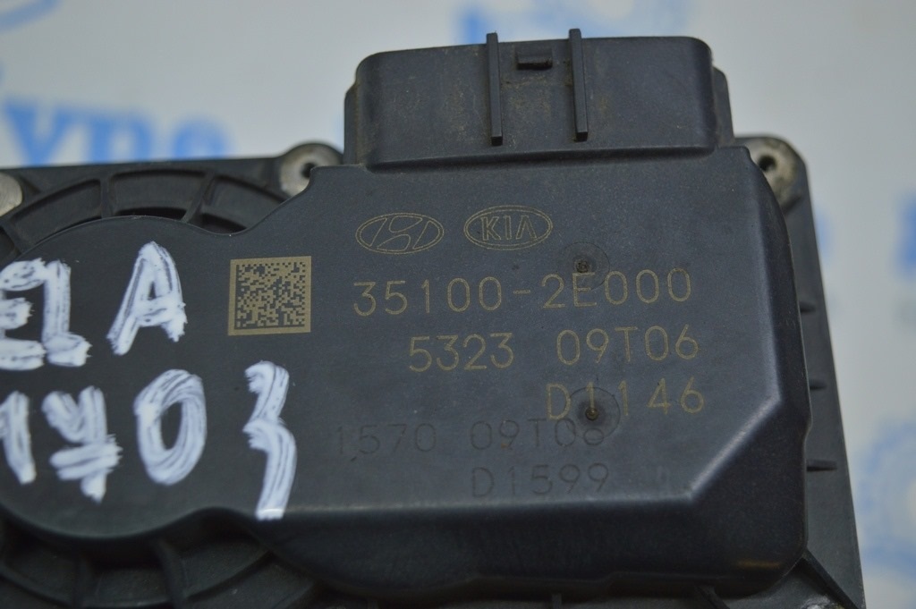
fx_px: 1373
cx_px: 458
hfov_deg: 36.9
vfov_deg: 25.0
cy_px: 304
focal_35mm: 54
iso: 400
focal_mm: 36
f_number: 4.8
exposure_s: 1/100
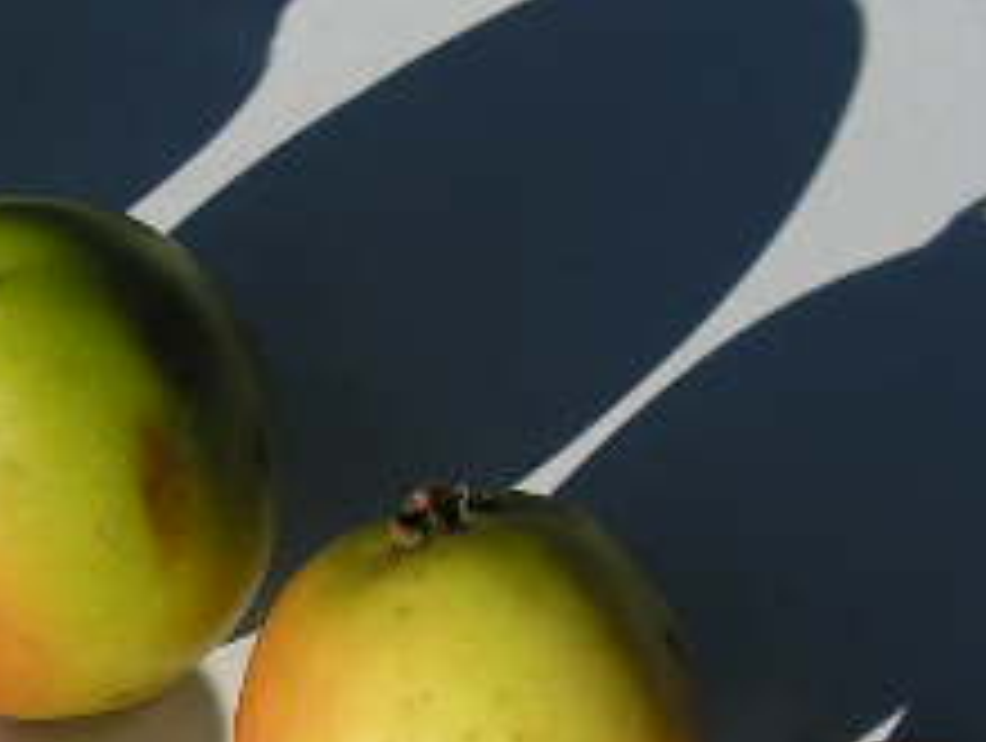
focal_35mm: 105
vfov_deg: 13.8
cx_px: -54
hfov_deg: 18.1
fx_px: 2996
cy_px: 859
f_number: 4.8
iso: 64
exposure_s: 1/800
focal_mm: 6
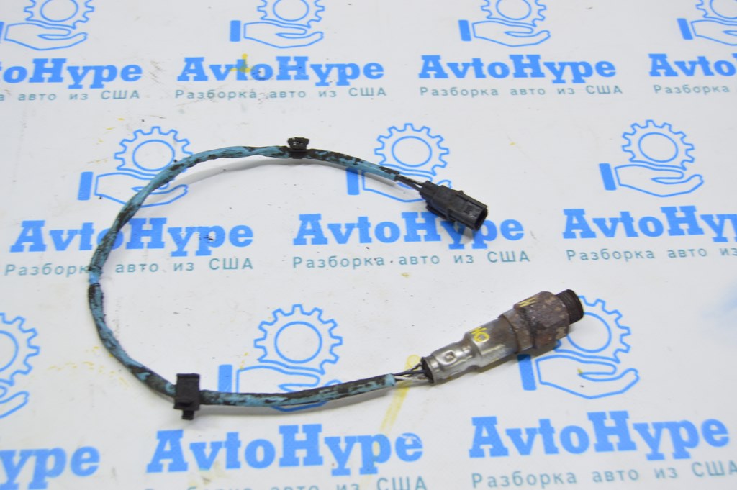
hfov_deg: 46.4
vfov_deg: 31.8
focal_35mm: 42
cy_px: 245
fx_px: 859
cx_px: 368
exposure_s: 1/20
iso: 400
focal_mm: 28
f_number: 5.6
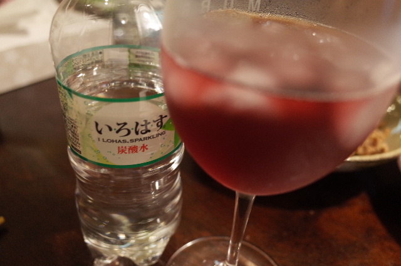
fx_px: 311
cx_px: 200
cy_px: 133
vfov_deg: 46.2
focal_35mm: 28
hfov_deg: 65.6
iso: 800
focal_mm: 18.3
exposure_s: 1/15
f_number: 2.8
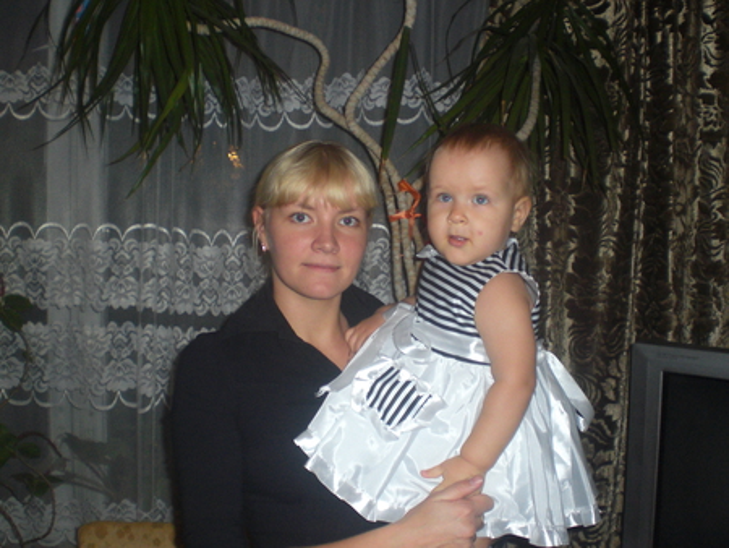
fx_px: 801
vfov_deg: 37.8
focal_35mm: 38
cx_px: 364
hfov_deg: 49.0
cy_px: 274
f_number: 3.1
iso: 200
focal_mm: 6.3
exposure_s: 1/60
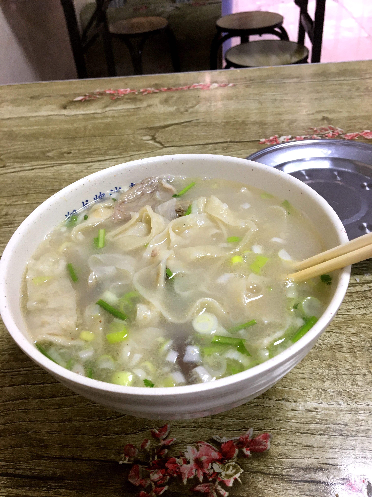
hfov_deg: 48.2
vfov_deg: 61.7
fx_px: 416
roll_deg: +6.9
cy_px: 248
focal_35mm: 29
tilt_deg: -40.7
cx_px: 186
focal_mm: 4.15
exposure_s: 1/33
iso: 100
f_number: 2.2
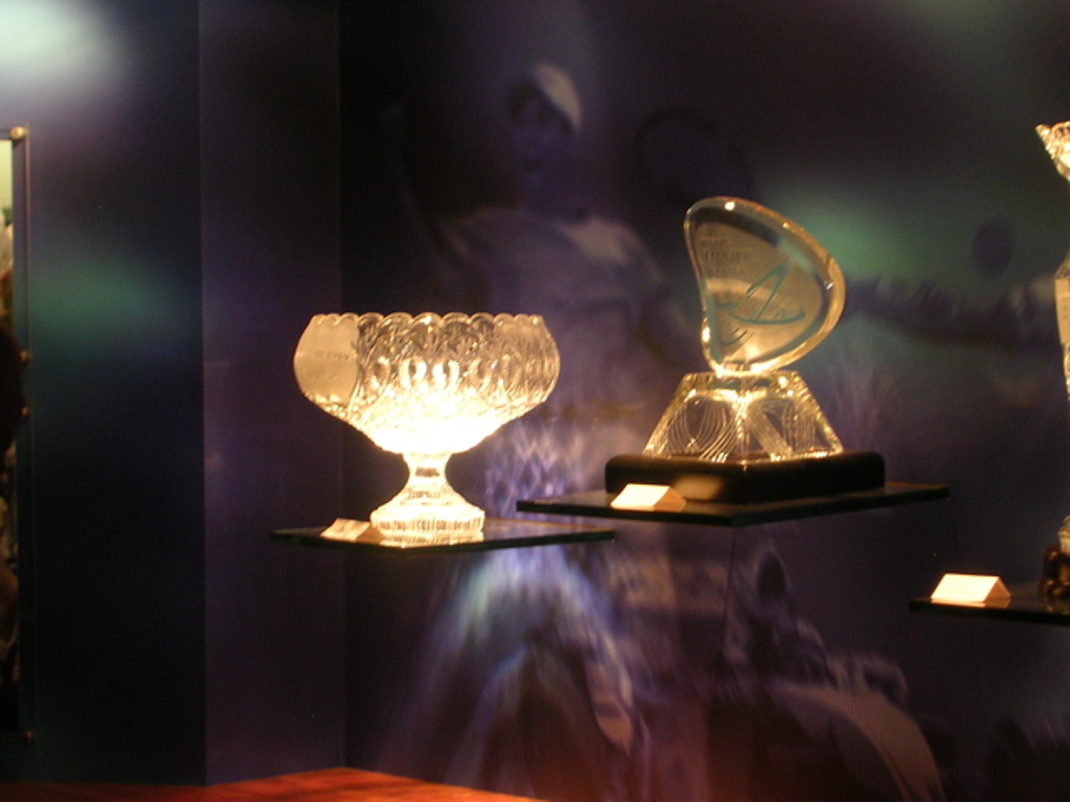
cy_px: 401
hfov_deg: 17.1
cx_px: 535
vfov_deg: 12.9
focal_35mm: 115
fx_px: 3555
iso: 100
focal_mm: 17.4
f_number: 4.9
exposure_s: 1/4.5
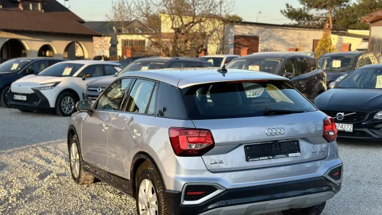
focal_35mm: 53
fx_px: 537
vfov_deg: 22.5
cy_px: 144
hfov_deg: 39.2
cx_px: 193
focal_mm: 6.86
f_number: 1.78
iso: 80
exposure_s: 1/843
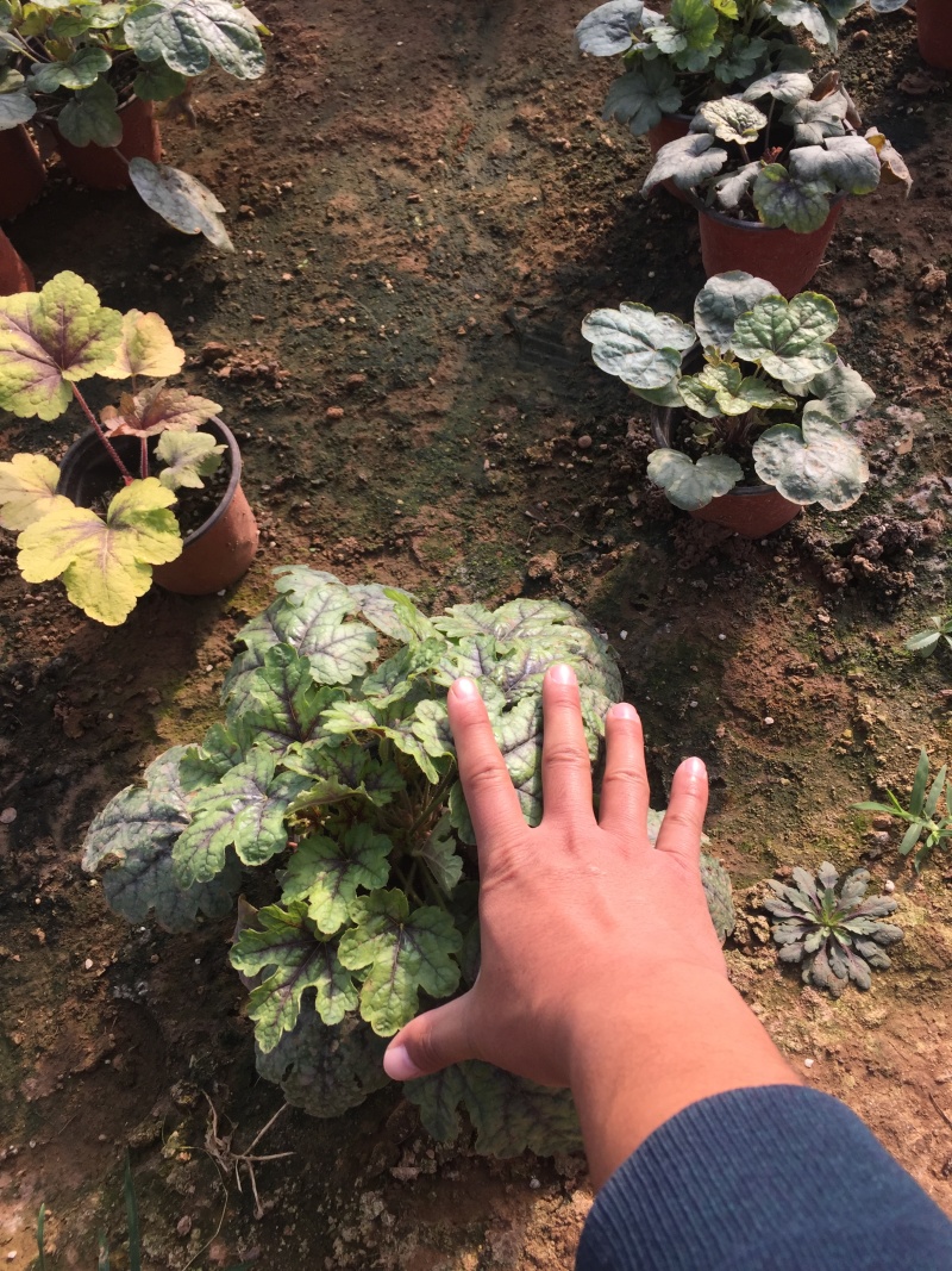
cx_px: 476
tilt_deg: -61.4
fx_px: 1064
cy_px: 636
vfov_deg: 61.7
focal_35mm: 29
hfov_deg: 48.2
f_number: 2.2
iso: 32
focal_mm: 4.15
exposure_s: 1/719
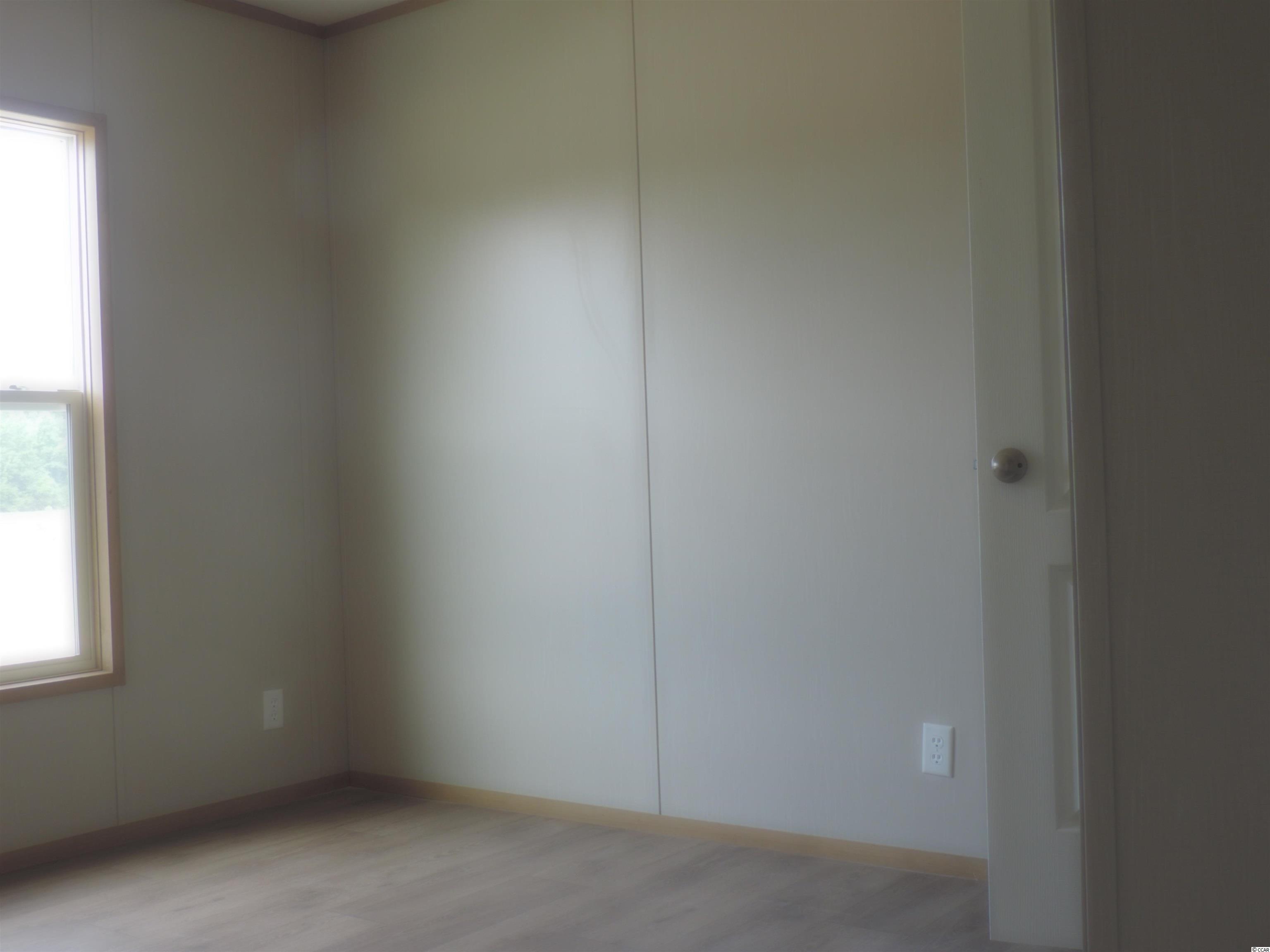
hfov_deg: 46.8
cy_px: 476
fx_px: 1468
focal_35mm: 40
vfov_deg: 36.0
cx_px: 635
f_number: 3.3
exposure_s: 1/50
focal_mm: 7.1
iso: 140
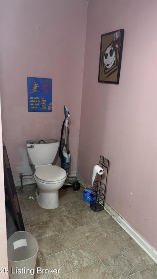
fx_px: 200
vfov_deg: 69.9
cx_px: 92
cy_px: 140
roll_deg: -4.6
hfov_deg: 42.7
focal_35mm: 27
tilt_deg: -16.6
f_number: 1.78
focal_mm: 6.76
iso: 200
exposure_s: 1/60
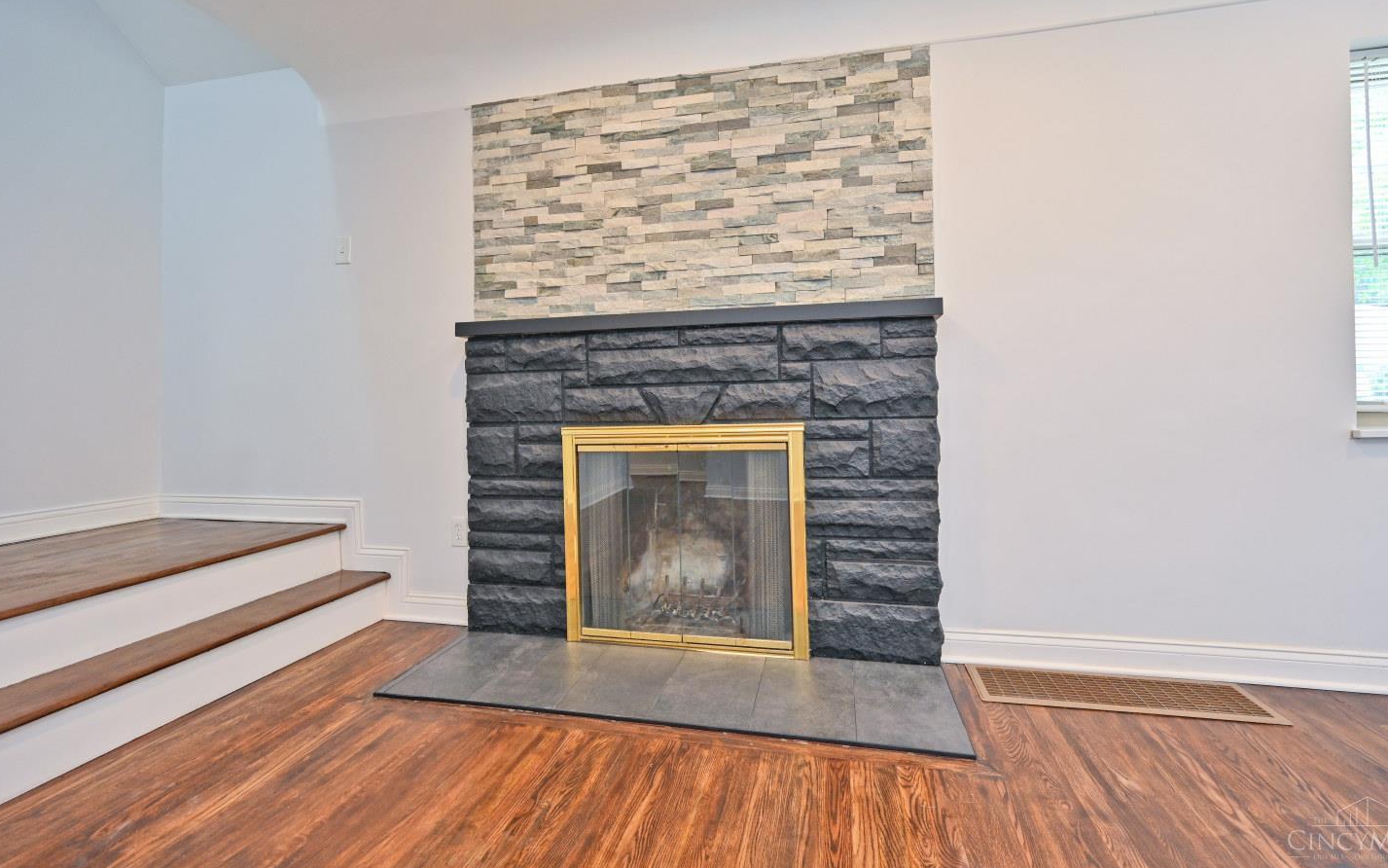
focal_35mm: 15
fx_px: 567
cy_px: 387
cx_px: 707
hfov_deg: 101.4
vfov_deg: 74.6
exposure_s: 1/60
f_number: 4
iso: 280
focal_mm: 14
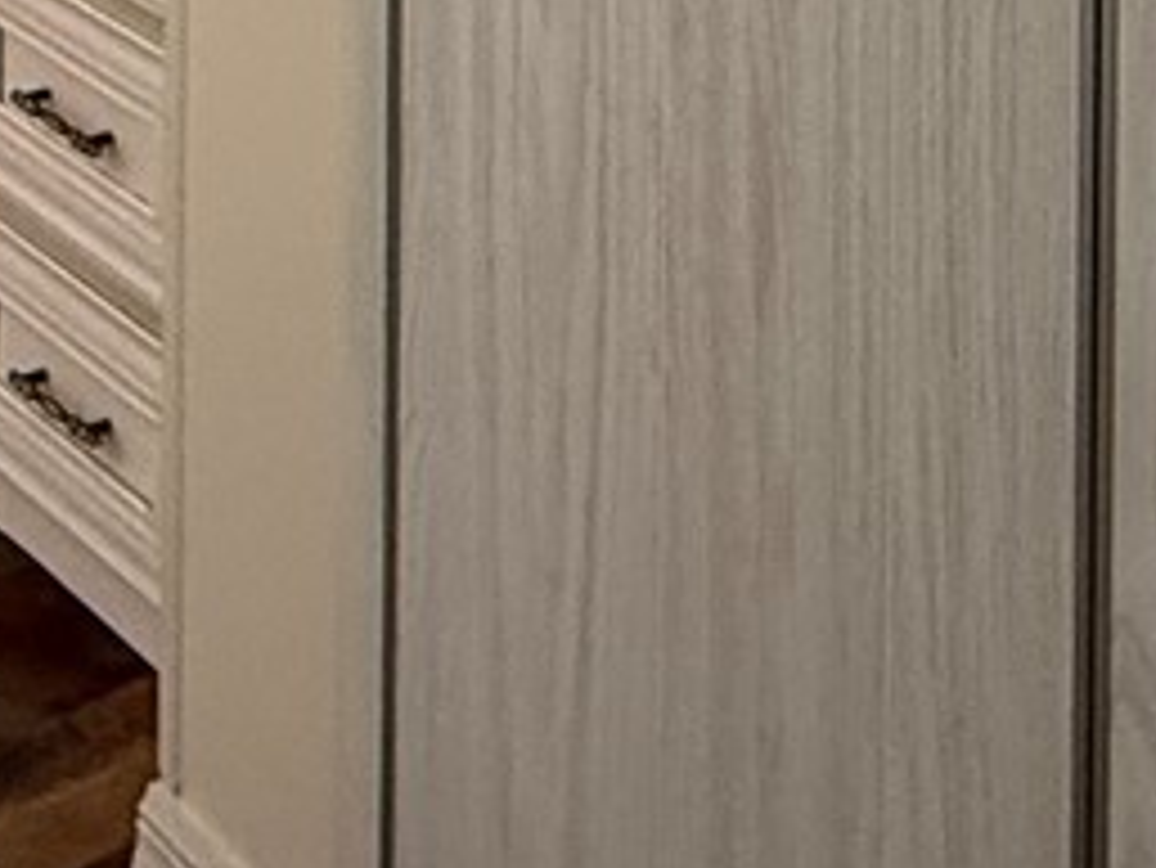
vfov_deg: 13.1
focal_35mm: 87
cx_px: 292
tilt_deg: +0.2
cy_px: -1165
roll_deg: -1.6
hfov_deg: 22.3
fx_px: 2907
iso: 200
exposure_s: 1/60
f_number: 2.2
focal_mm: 2.22
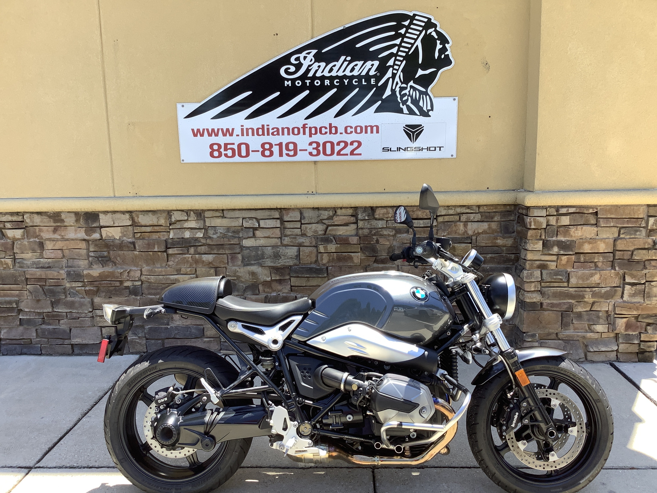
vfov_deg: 45.4
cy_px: 246
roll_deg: +1.7
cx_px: 328
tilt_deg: -10.6
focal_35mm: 31
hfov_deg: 58.4
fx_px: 588
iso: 25
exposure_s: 1/416
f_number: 2.4
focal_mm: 3.3
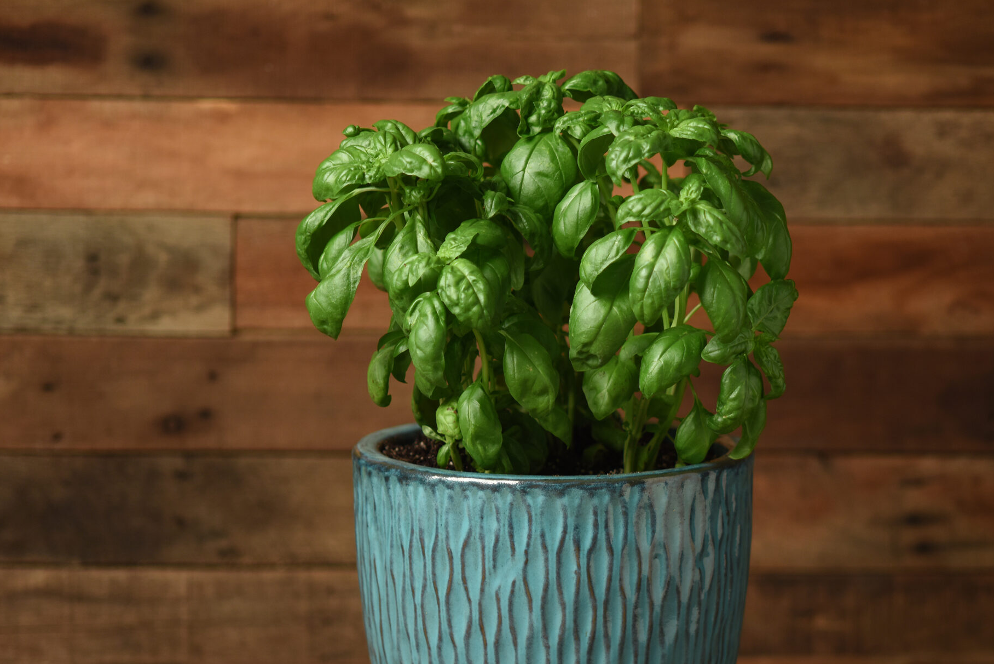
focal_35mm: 148
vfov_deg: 9.3
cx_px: 700
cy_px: 457
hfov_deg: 13.8
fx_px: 4088
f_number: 2.8
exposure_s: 1/40
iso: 400
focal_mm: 105
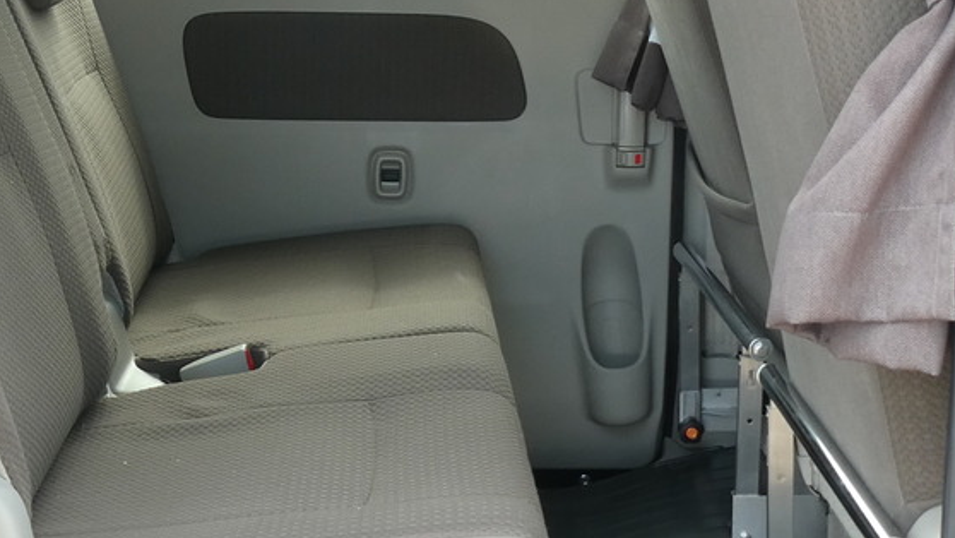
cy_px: 250
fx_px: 1899
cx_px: 320
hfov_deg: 28.0
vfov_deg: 16.1
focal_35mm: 75
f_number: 3.3
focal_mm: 4.3
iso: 80
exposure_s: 1/60
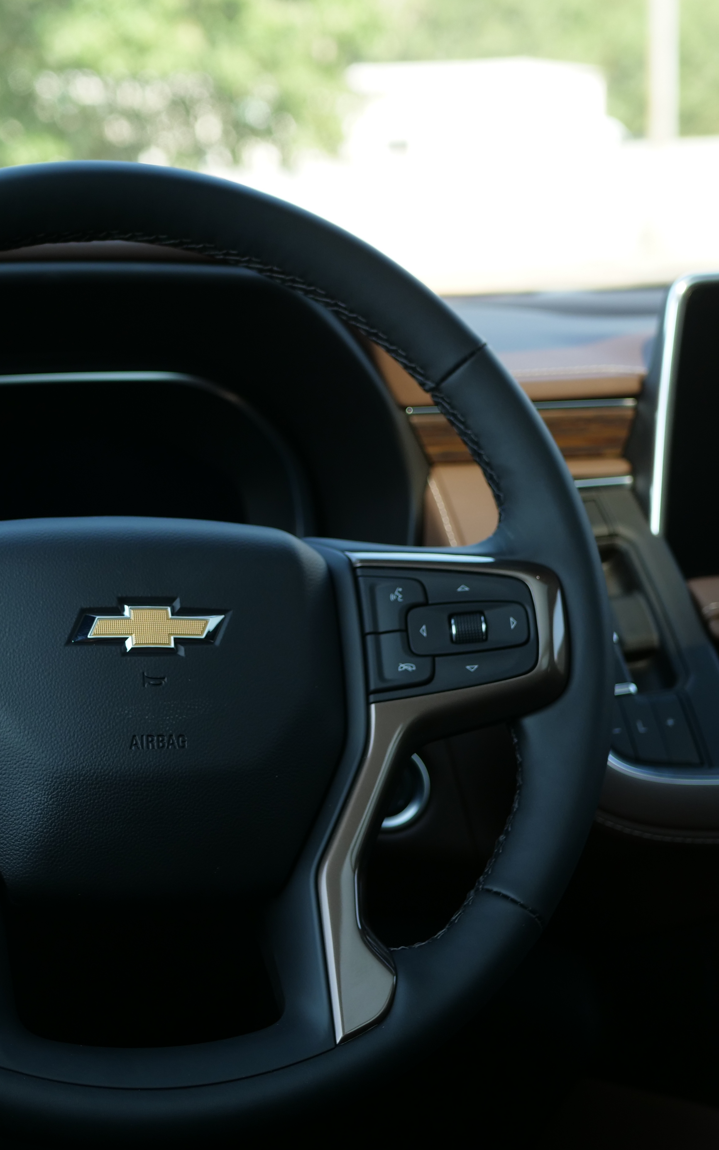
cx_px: 325
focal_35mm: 71
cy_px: 576
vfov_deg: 29.0
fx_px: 2226
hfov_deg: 18.3
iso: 200
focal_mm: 25
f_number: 2.8
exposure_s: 1/320
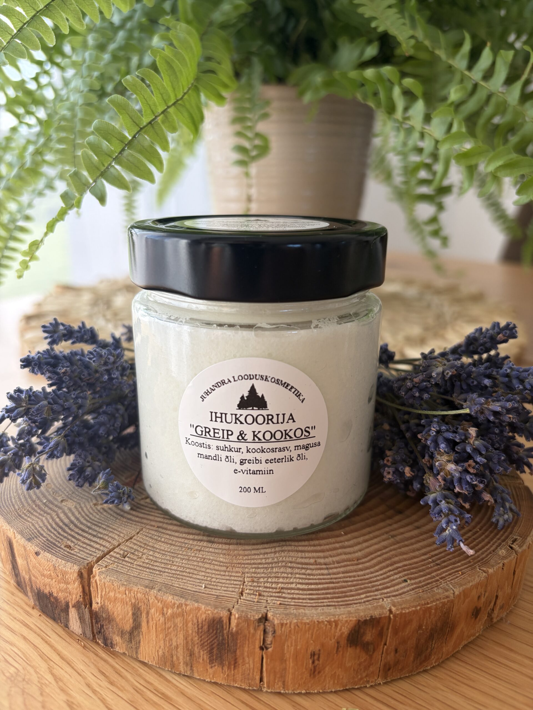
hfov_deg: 53.1
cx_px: 266
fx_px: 534
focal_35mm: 26
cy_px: 355
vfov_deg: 67.3
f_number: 1.6
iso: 40
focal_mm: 5.96
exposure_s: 1/232
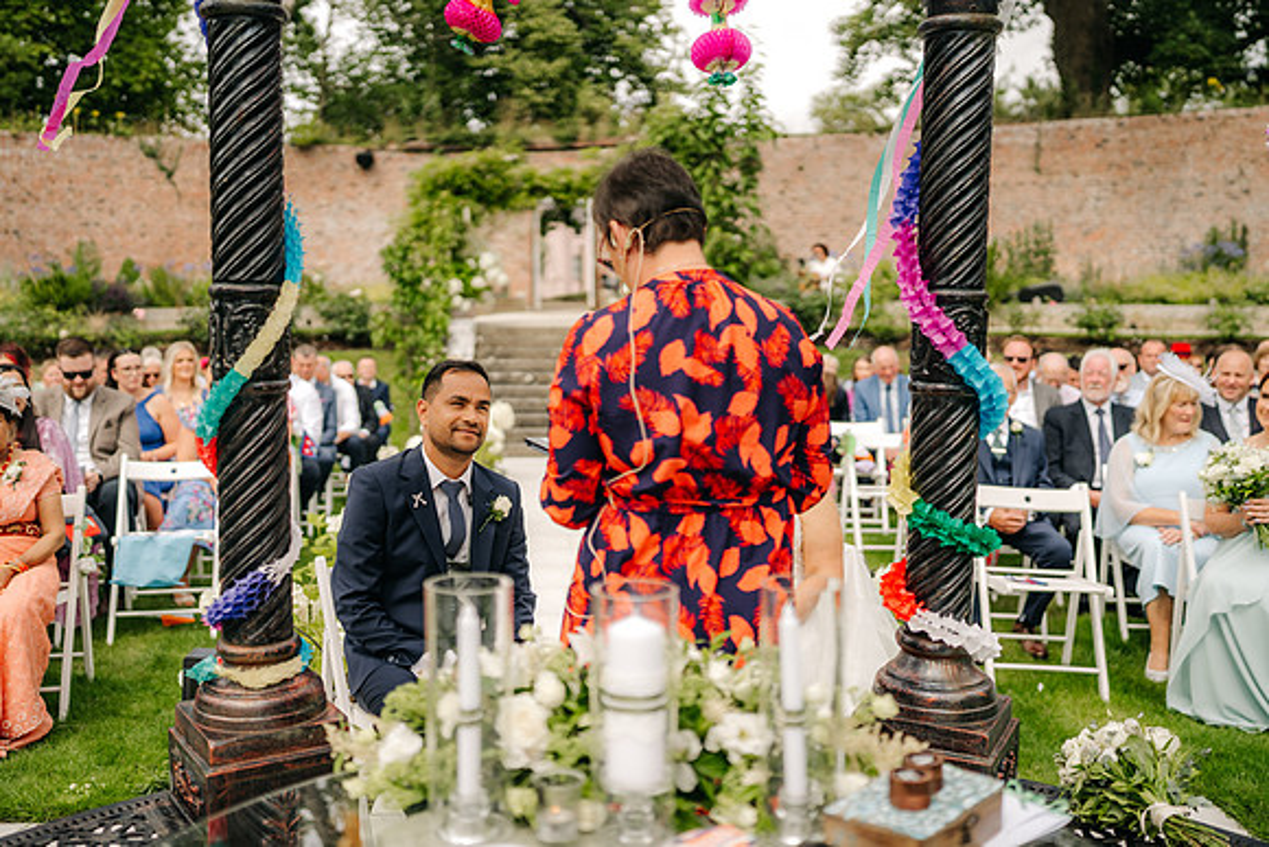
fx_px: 1234
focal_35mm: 35
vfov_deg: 37.9
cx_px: 634
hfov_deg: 54.4
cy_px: 424
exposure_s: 1/5000
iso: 100
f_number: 1.4
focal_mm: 35
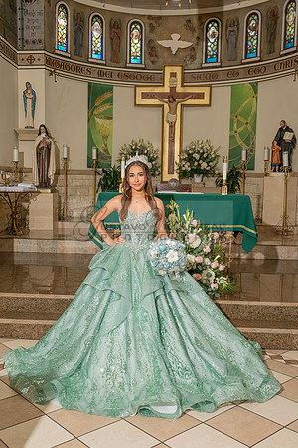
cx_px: 130
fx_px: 480
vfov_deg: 49.9
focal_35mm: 39
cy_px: 224
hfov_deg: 34.4
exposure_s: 1/200
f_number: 4.5
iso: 320
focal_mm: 25.5
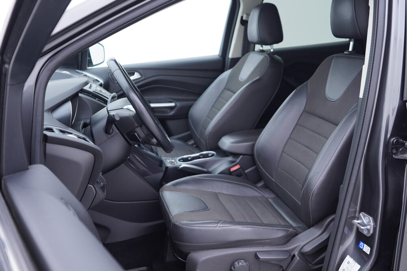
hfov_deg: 53.1
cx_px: 204
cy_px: 136
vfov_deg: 36.9
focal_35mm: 36
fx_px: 407
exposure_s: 1/40
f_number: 2.8
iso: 160
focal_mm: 24
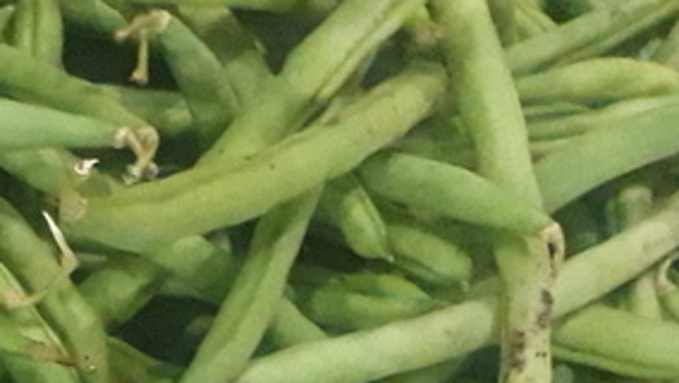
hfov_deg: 18.3
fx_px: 1909
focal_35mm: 106
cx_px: -289
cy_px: 711
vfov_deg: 10.7
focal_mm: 3.6
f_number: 1.9
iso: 800
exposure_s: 1/15
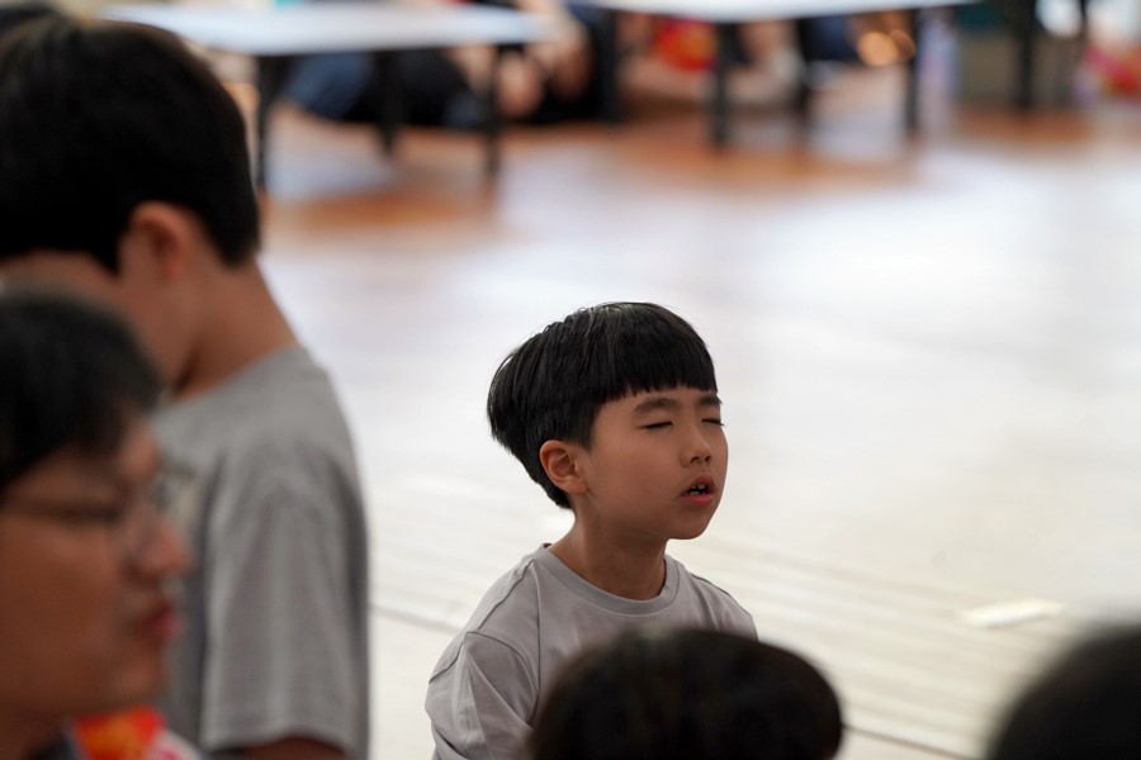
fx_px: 6338
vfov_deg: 6.9
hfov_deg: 10.3
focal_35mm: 200
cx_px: 570
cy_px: 380
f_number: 4
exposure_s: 1/250
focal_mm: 200
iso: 1000
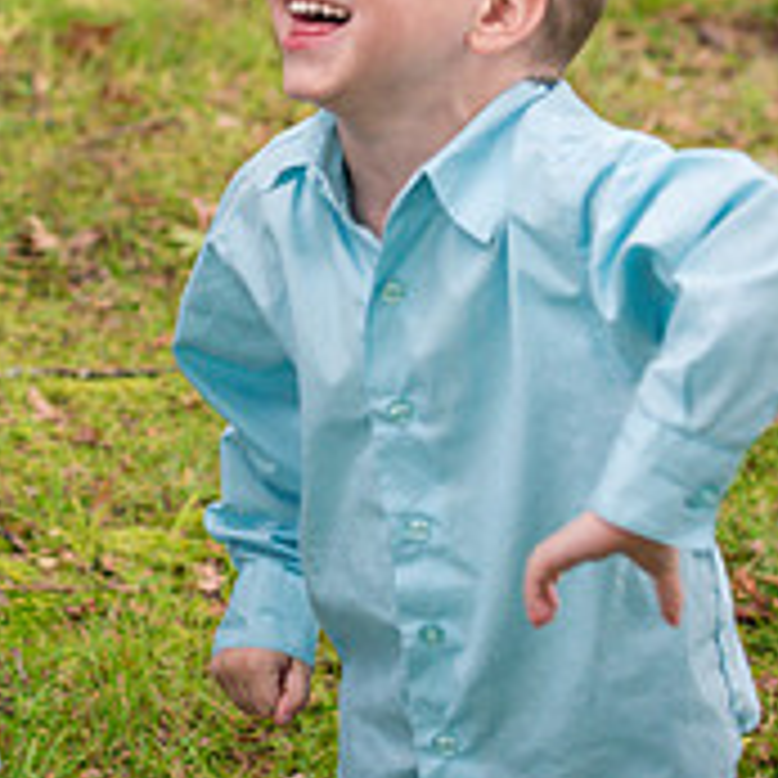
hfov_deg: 8.8
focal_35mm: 199
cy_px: 61
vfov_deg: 8.8
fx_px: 5060
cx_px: 40
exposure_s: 1/250
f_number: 4.5
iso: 1000
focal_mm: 70
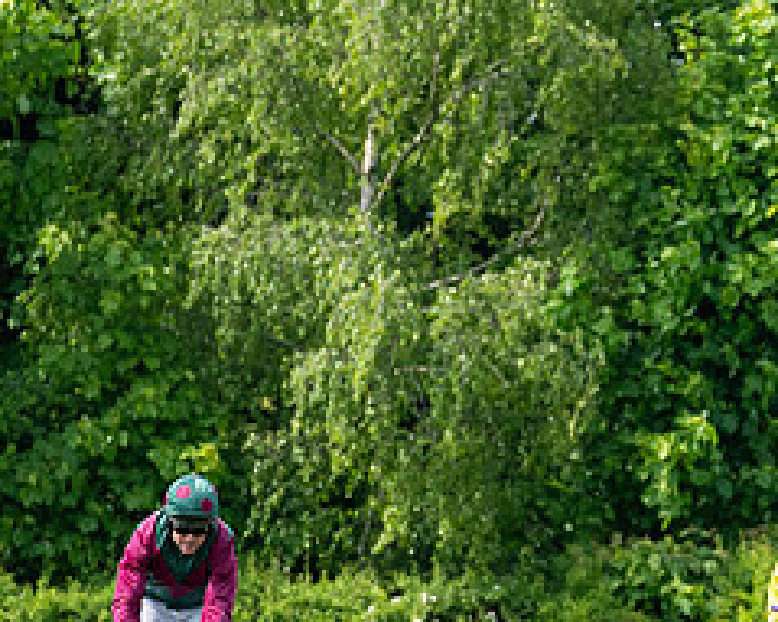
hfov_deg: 2.5
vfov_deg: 2.0
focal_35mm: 760
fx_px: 17492
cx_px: 1292
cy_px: 814
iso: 400
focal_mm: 195
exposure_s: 1/1600
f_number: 5
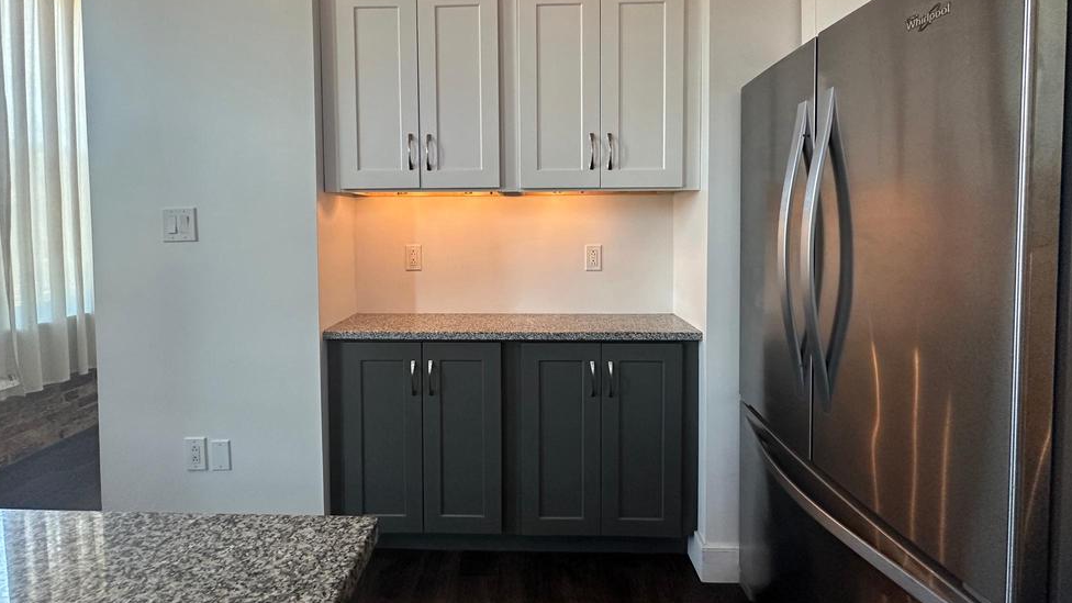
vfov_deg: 66.3
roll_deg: +0.8
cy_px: 236
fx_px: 455
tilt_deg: -1.0
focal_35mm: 16
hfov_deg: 99.3
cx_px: 516
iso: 320
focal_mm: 2.22
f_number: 2.2
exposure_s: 1/120
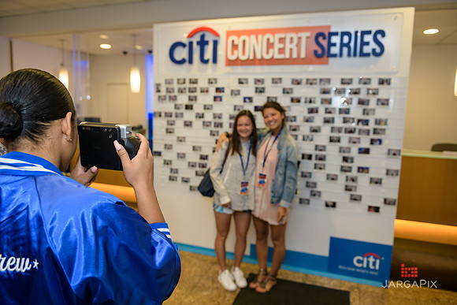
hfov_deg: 69.4
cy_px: 152
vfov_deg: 49.6
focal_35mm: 26
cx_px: 228
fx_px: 330
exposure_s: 1/125
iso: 400
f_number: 3.2
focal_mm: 26
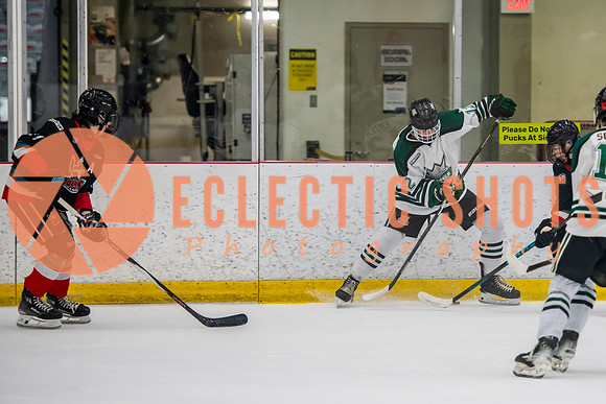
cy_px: 202
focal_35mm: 222
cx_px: 435
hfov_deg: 9.2
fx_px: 3745
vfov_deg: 6.2
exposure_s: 1/640
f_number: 3.2
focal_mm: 155
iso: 2000
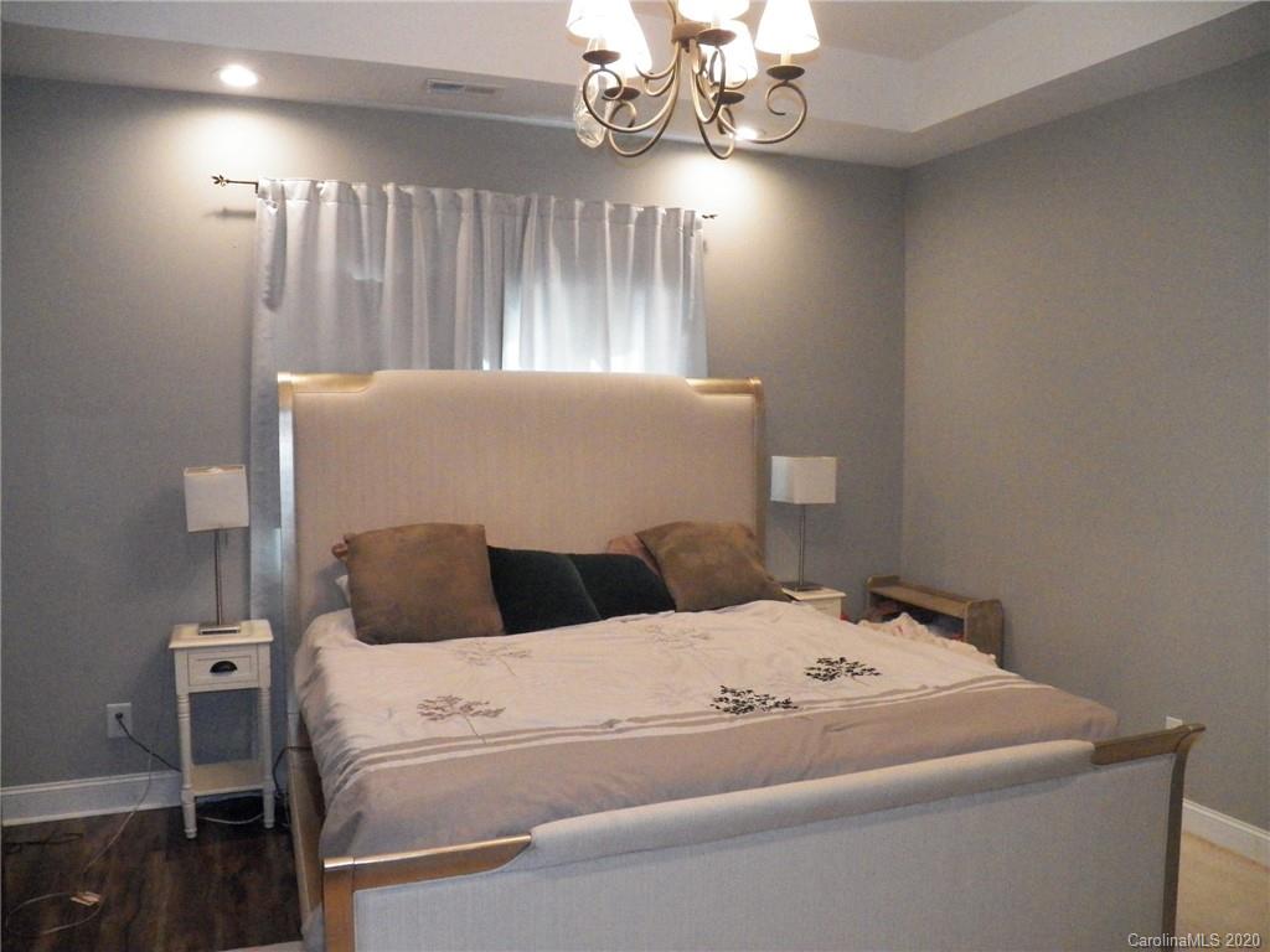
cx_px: 635
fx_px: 1027
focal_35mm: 28
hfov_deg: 63.4
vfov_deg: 49.7
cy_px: 476
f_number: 2.8
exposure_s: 1/250
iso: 1600
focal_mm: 4.9
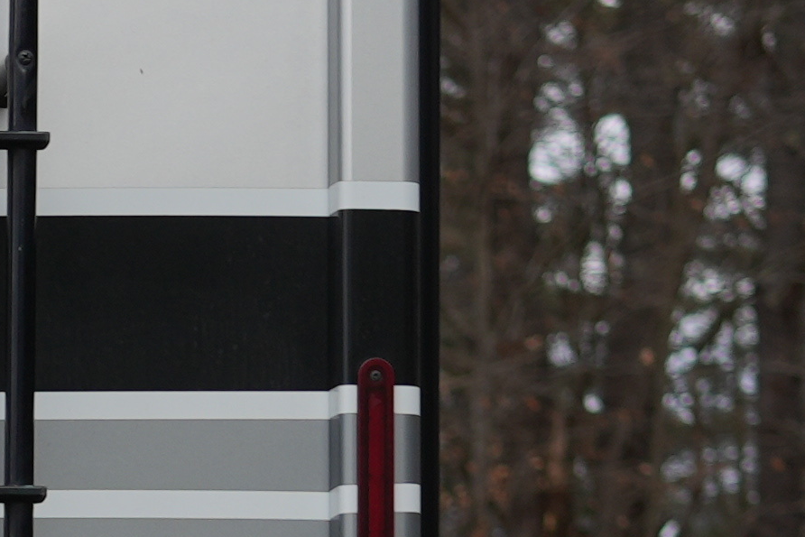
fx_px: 6150
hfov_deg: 7.2
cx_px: -887
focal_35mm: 275
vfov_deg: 4.9
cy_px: 929
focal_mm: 35
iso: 100
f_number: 2.8
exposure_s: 1/500
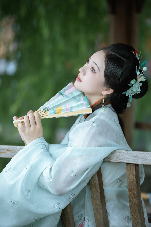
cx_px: 72
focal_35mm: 149
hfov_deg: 9.2
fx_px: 937
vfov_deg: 13.8
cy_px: 117
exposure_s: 1/250
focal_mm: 142
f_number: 2.8
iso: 100
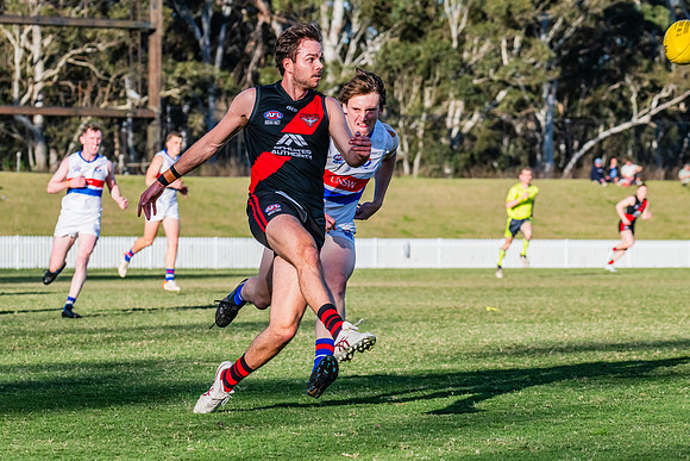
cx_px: 317
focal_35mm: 189
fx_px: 3629
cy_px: 237
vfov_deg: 7.3
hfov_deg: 10.9
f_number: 9
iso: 800
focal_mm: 170
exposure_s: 1/1600
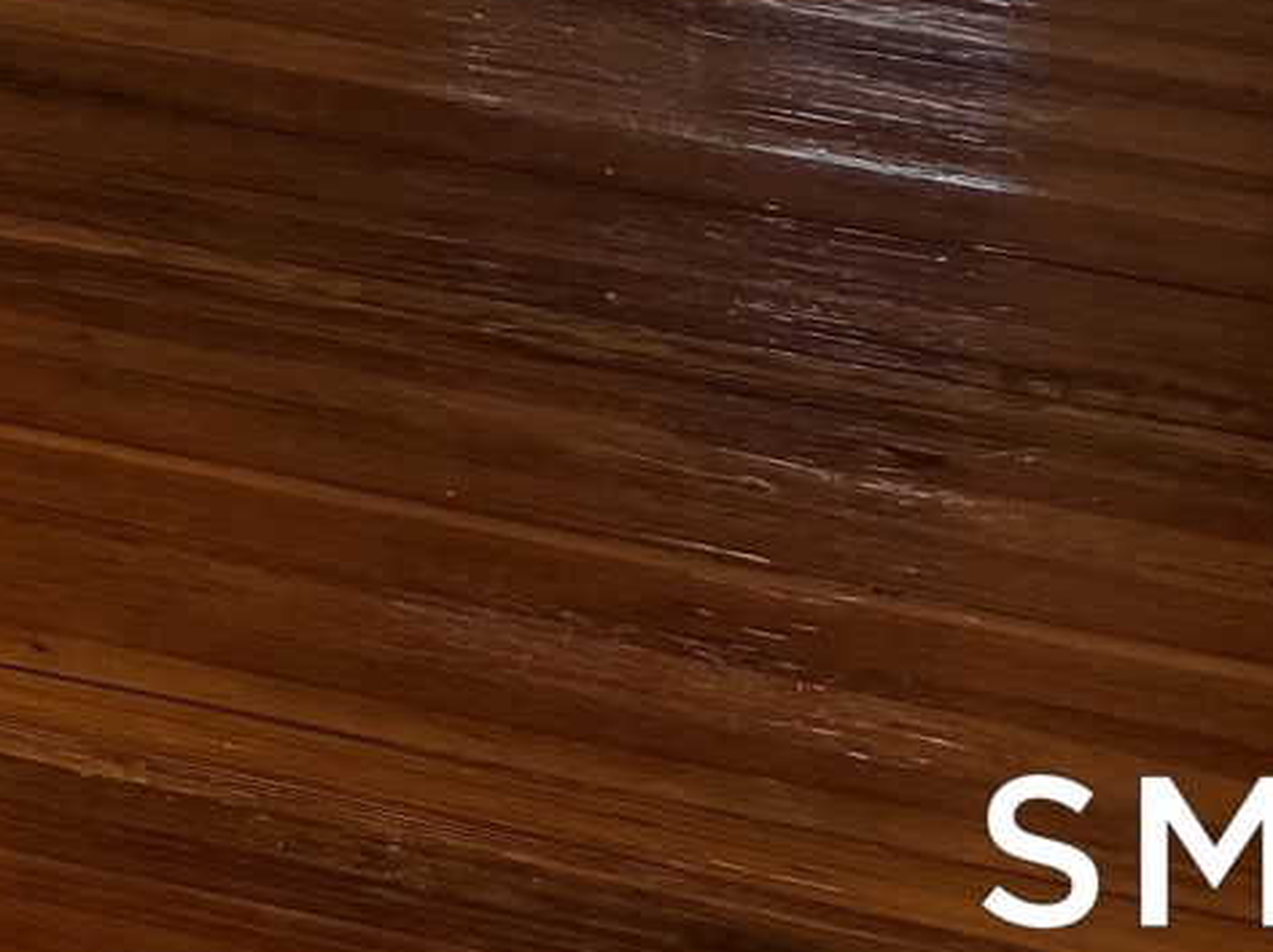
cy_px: -2106
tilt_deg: -9.6
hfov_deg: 10.6
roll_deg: -0.1
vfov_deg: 7.9
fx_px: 5733
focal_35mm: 156
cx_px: -1922
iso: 160
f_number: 1.78
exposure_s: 1/121
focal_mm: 6.76
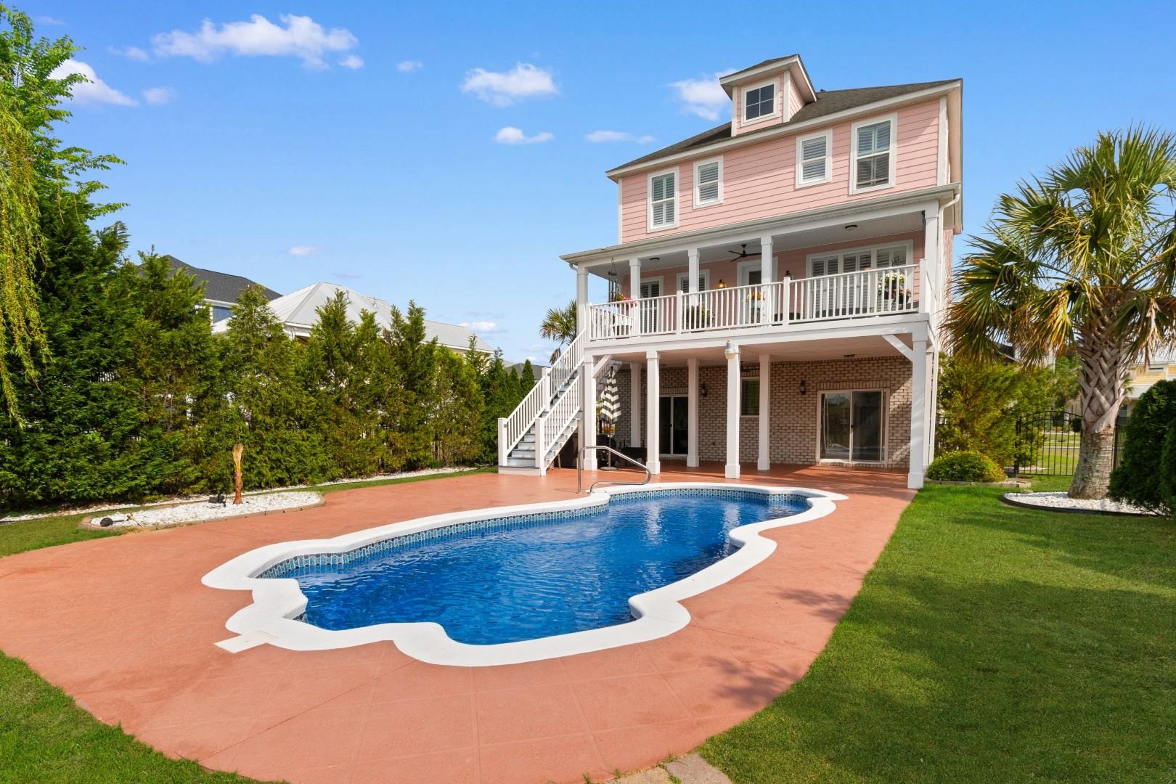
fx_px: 555
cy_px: 392
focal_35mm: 17
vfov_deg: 70.4
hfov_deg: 93.3
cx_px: 588
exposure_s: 1/200
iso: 100
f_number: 7.1
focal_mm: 11.5
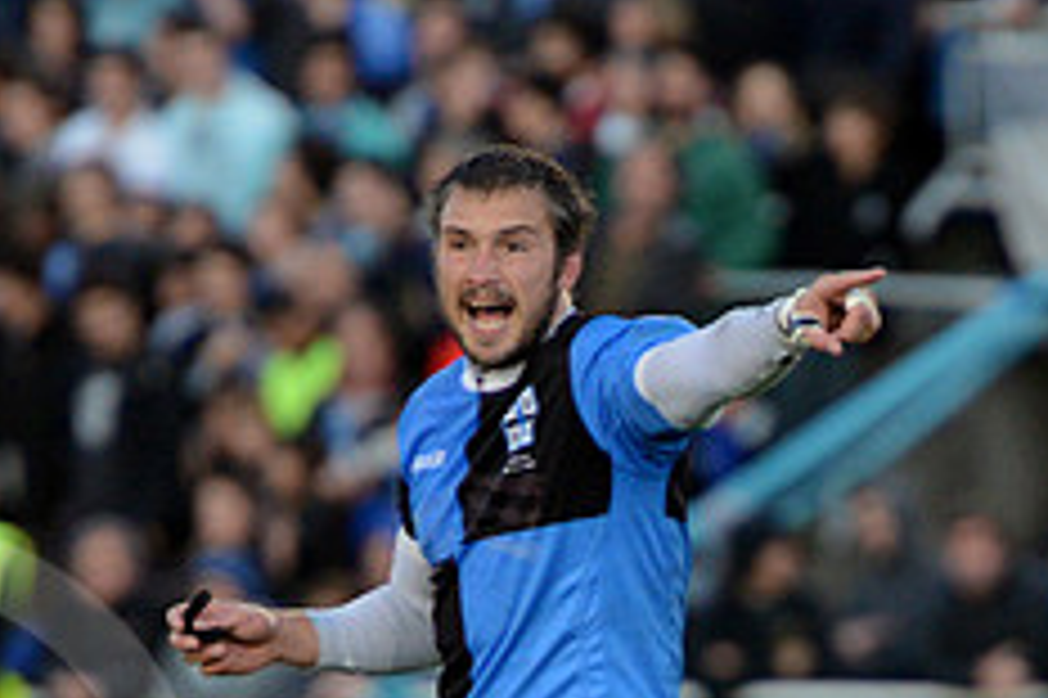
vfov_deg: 2.0
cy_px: 853
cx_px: 652
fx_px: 19577
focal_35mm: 673
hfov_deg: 3.1
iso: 2500
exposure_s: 1/500
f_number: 4
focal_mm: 270
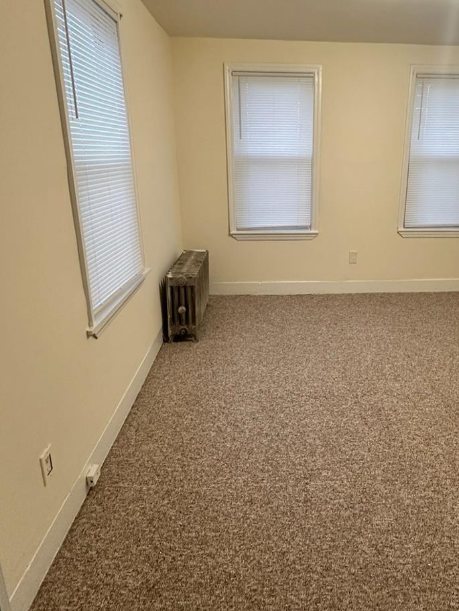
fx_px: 407
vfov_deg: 73.3
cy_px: 254
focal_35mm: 23
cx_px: 286
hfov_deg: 58.2
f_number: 2.2
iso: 250
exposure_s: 1/60
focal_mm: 2.22
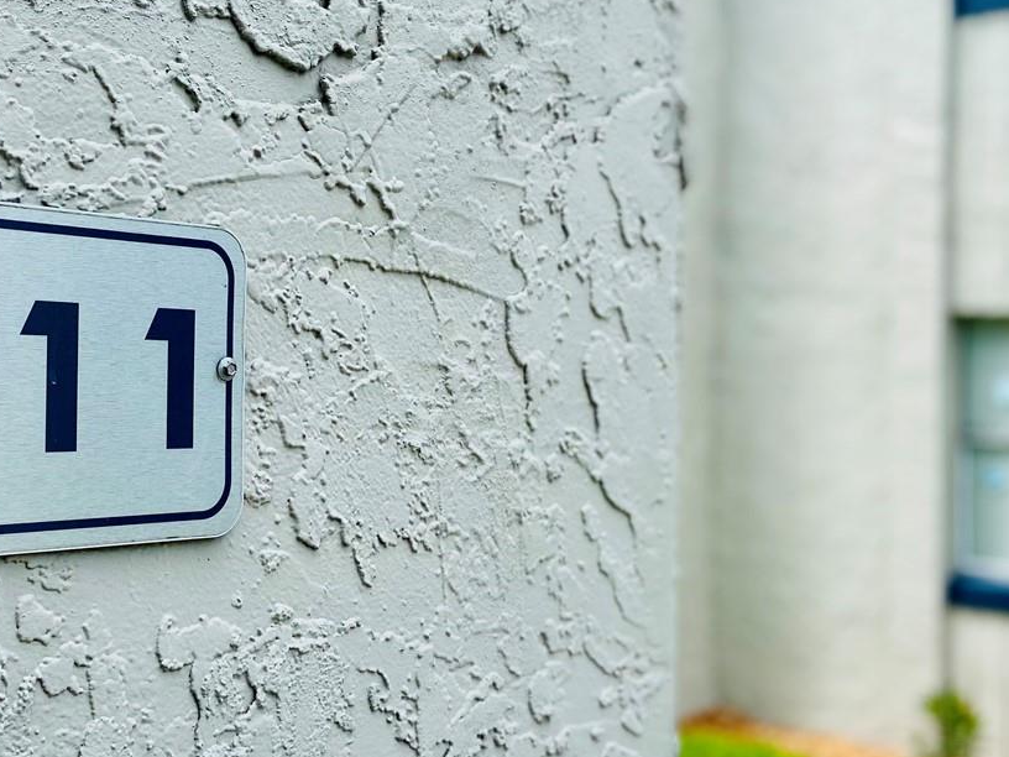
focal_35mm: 51
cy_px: 350
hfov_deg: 36.8
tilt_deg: +1.3
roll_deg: +0.0
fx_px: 1487
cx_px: 281
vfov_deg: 28.6
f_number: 1.8
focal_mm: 4.25
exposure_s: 1/1996
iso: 32
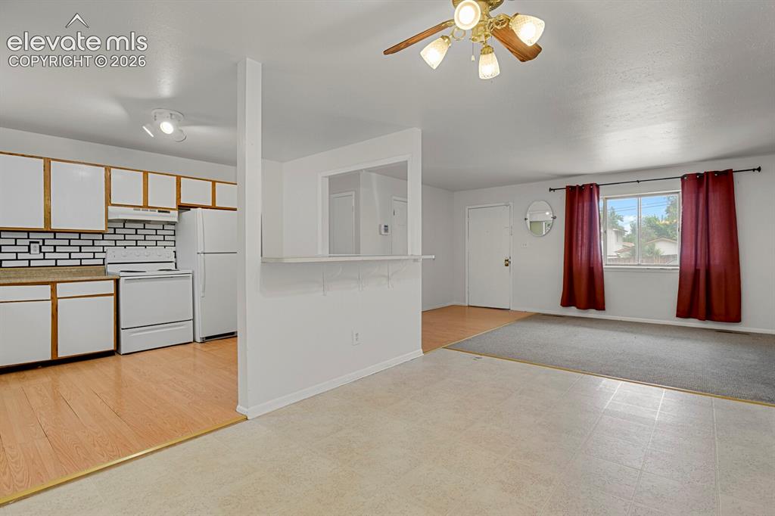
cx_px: 388
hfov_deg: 93.3
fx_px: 366
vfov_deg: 70.4
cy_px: 258
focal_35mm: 17
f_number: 8
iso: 10000
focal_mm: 17
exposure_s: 1/20
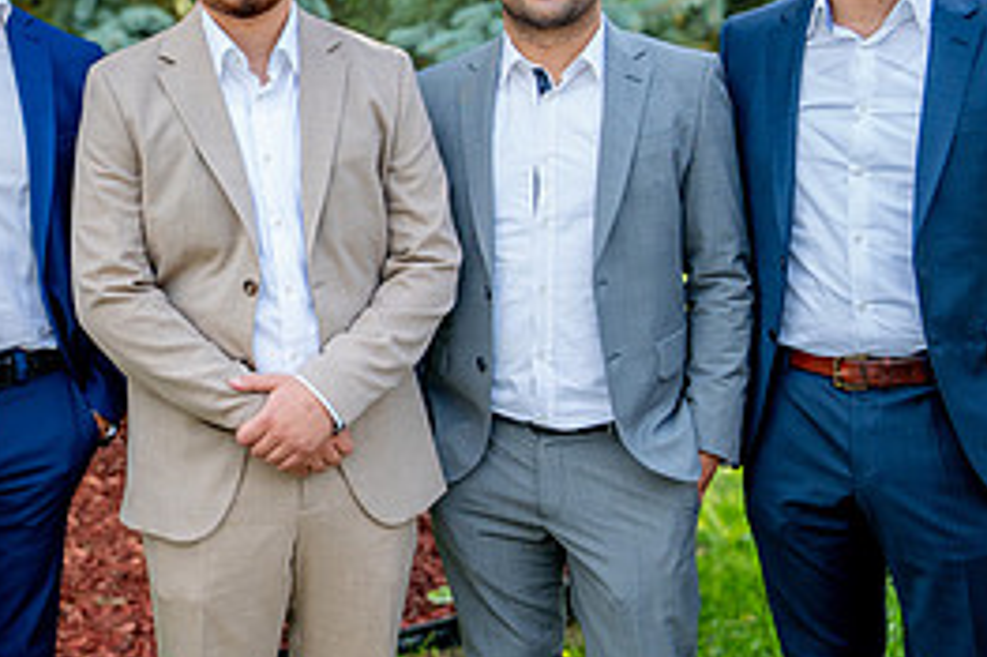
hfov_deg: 36.3
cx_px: 195
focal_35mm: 53
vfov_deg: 25.5
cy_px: 291
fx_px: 1452
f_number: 5
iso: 320
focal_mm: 24
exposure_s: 1/320
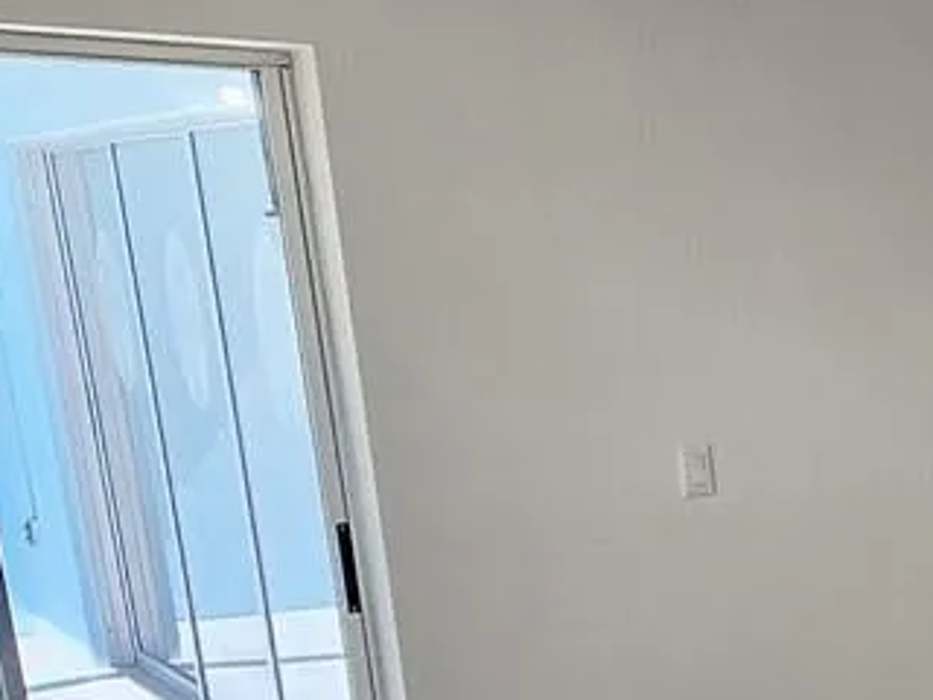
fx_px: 1752
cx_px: 1452
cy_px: 750
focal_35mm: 65
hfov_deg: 23.2
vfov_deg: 21.5
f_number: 2.2
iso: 50
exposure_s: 1/267
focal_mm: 2.2
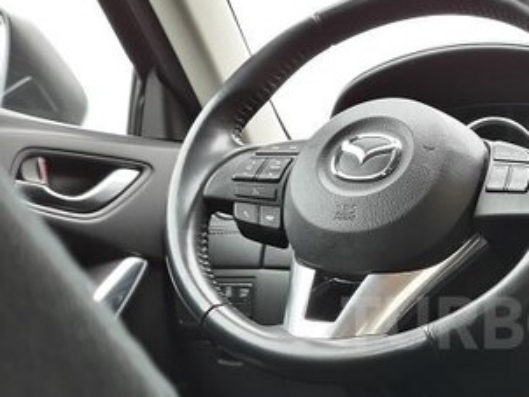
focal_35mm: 59
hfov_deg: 30.5
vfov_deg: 24.4
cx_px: 520
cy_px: 323
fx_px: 902
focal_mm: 3.71
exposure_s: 1/40
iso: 80
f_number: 1.7
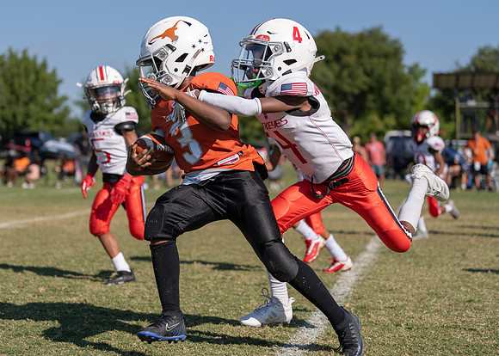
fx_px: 1199
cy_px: 158
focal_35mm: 85
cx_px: 199
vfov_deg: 16.9
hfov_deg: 23.5
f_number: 2.8
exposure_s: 1/2000
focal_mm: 70
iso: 100
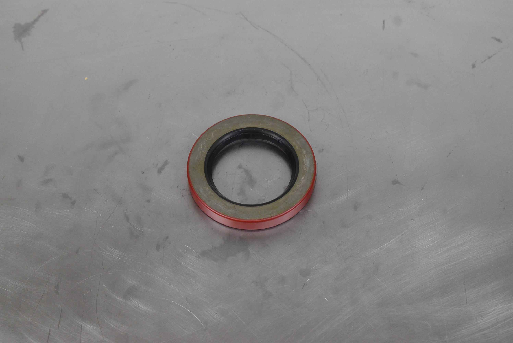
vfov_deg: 16.6
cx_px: 256
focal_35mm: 82
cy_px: 172
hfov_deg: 24.6
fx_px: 1177
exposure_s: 1/160
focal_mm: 55
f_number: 6.3
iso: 1250
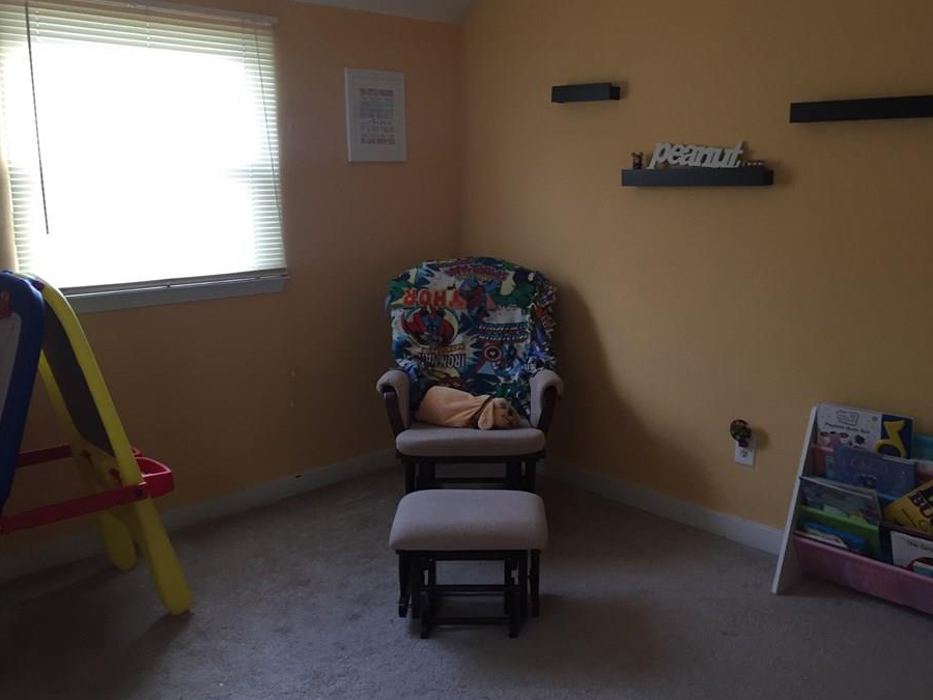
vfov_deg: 42.9
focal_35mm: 33
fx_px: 889
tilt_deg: -10.9
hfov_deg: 55.3
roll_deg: -1.1
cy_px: 325
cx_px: 503
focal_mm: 4.15
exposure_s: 1/30
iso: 100
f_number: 2.2
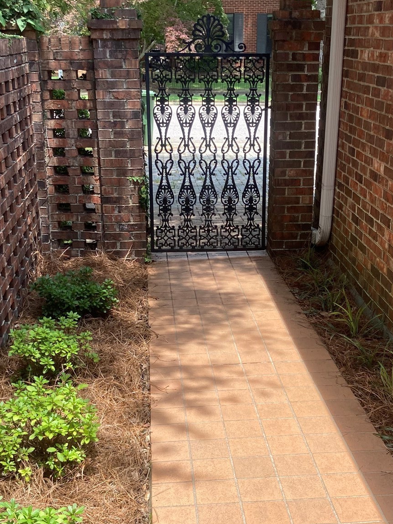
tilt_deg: -20.3
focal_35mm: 50
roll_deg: +0.1
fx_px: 757
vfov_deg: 38.0
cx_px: 212
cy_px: 313
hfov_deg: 29.1
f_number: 1.8
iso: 20
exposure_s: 1/398
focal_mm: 3.99
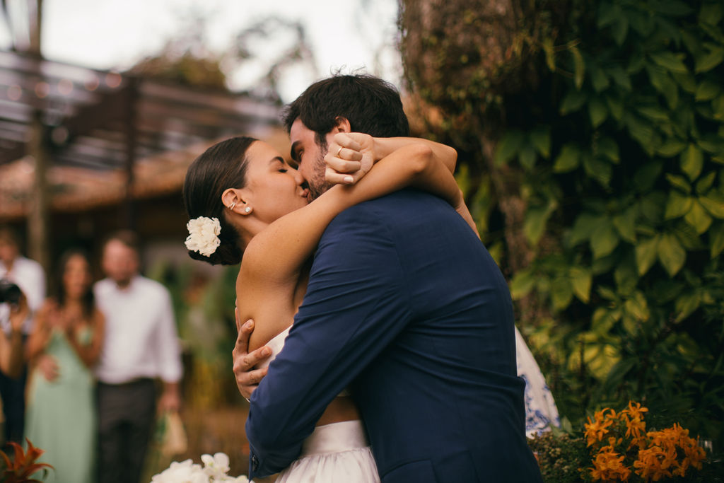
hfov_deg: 31.5
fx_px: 1275
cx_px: 265
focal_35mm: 63
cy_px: 177
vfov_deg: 21.4
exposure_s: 1/800
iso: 80
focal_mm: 50
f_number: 1.4
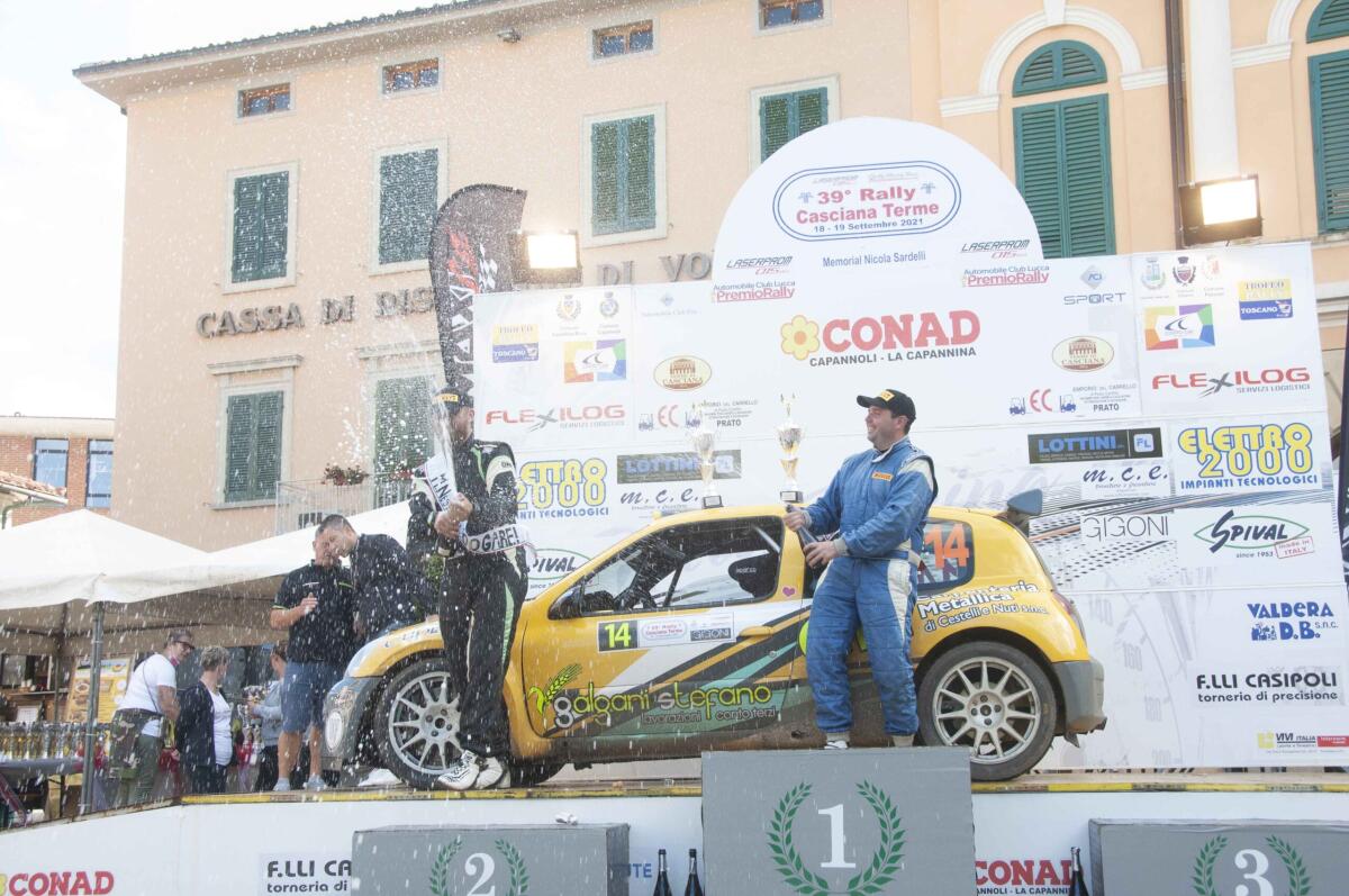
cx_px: 674
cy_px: 448
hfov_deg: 45.0
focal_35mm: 44
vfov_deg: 30.8
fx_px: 1628
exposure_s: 1/320
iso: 640
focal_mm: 29
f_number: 6.3
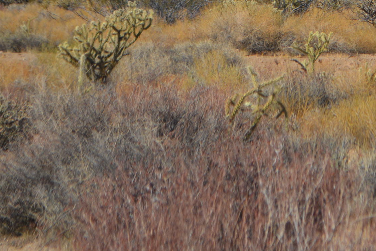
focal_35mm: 219
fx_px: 2292
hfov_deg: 9.3
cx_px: 417
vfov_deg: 6.2
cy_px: -42
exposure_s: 1/1600
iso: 400
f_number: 7.1
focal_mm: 55
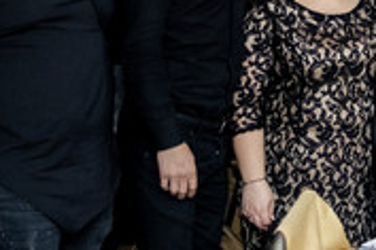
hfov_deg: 15.0
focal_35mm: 130
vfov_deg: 10.5
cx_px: 508
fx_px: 1358
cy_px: 20
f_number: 2.8
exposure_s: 1/125
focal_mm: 24.2
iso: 1250
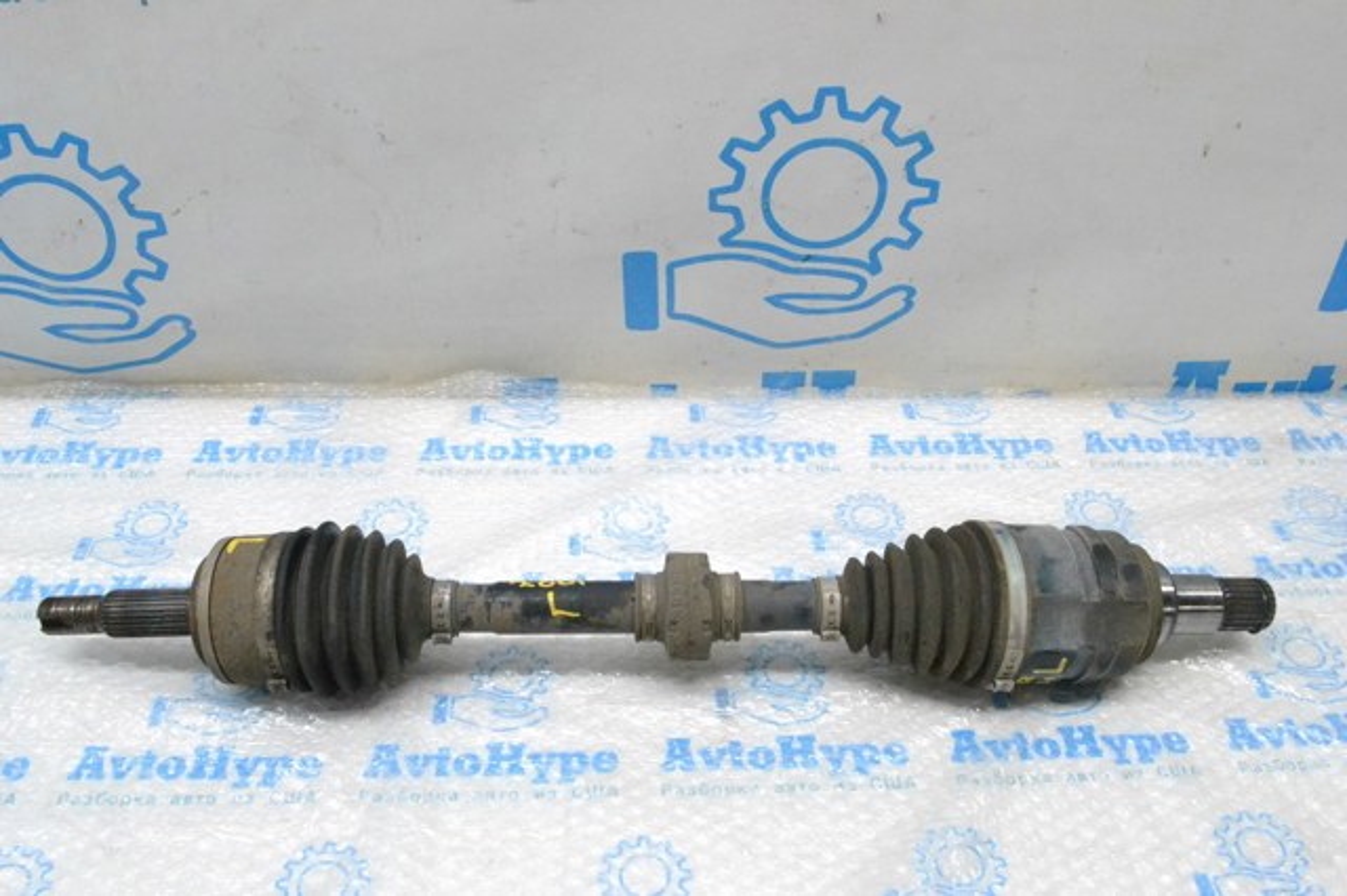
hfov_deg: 57.2
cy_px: 448
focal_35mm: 33
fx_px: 1234
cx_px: 674
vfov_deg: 39.9
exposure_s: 1/100
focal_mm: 22
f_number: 14
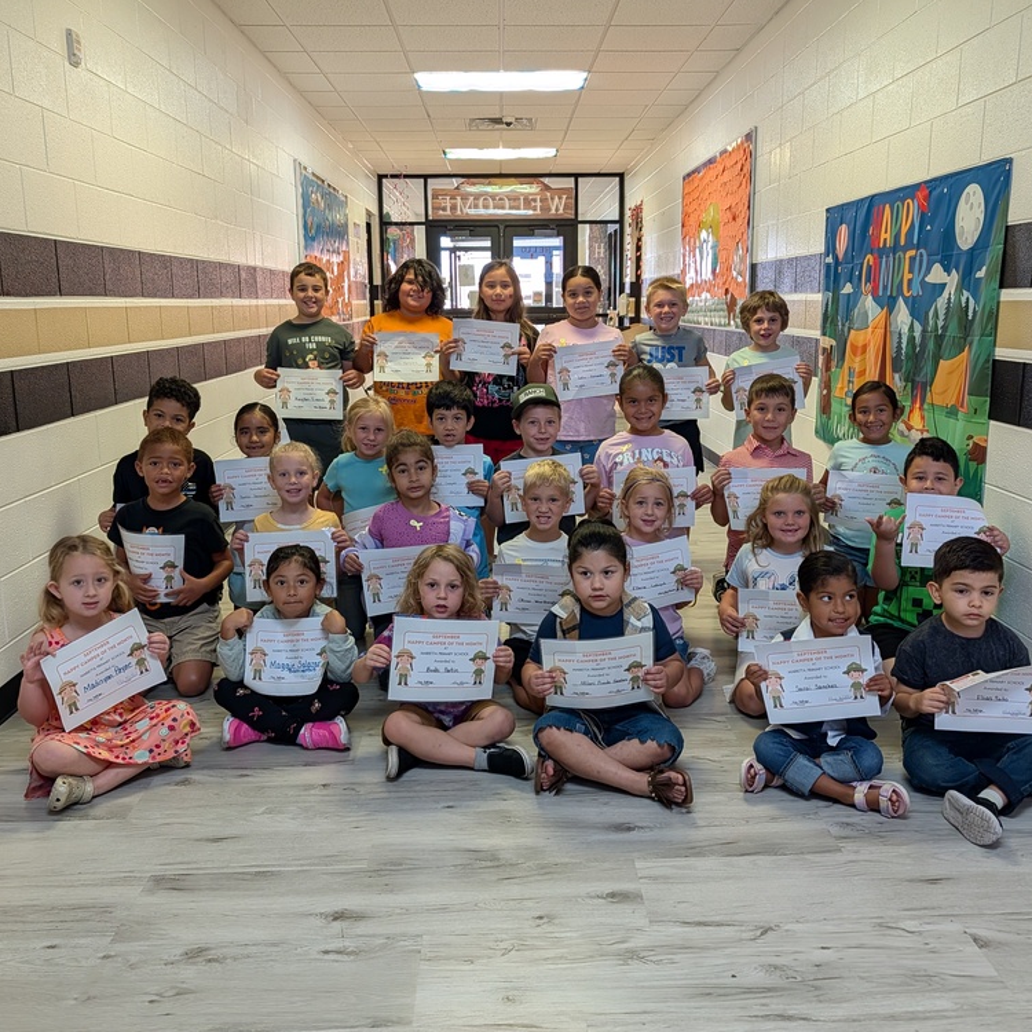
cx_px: 527
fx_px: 978
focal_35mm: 29
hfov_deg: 55.6
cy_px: 517
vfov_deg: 55.6
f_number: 1.68
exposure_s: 1/64.5
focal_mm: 6.9
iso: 161
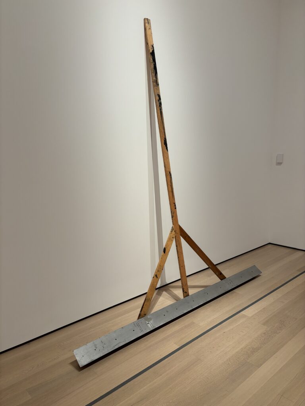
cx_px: 152
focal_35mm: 26
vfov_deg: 67.3
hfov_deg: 53.1
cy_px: 203
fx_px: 305
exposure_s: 1/60
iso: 80
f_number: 1.6
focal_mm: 5.96
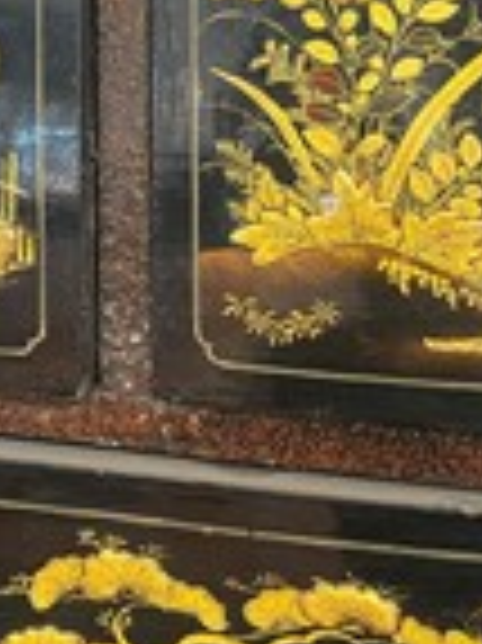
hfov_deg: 19.4
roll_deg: +0.7
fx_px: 1302
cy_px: -122
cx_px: -135
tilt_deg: +5.3
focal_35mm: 70
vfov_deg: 25.1
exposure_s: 1/50
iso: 320
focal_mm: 5.1
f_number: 1.6
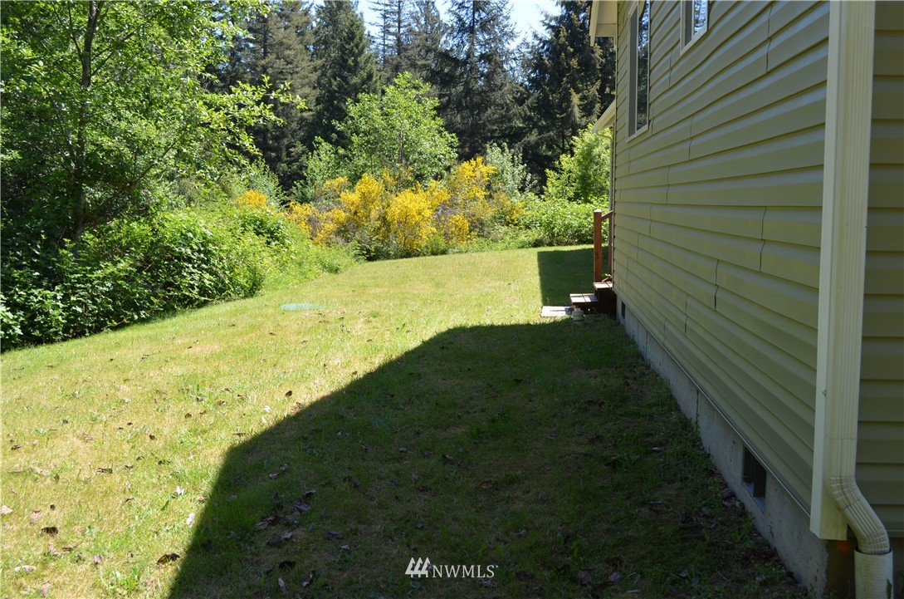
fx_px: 902
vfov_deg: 36.7
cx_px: 452
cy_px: 300
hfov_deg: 53.2
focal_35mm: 36
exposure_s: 1/160
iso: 200
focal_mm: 24
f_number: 6.3
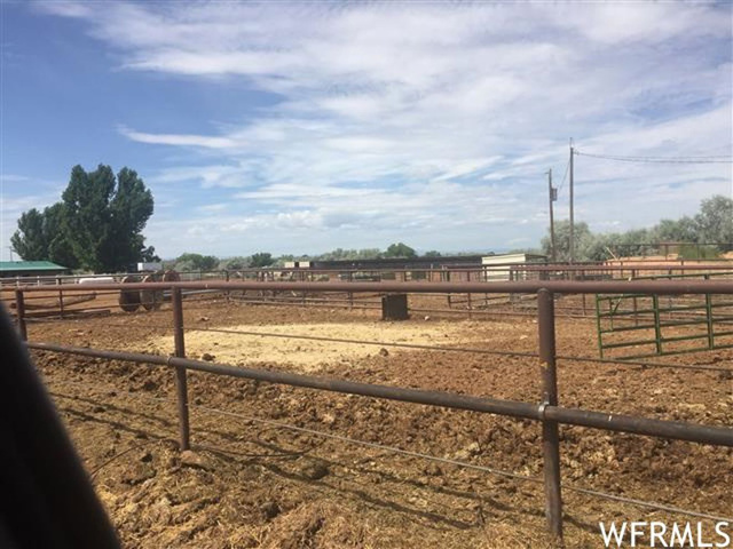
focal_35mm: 29
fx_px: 614
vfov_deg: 48.2
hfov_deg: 61.7
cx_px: 366
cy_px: 274
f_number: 2.2
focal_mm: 4.15
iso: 32
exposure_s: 1/2639
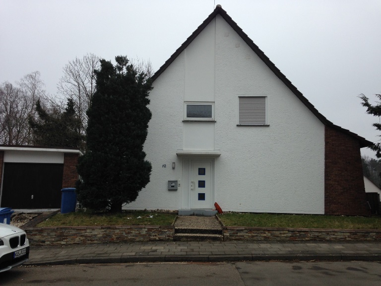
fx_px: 363
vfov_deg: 42.9
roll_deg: -1.8
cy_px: 143
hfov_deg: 55.4
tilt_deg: +6.5
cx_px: 190
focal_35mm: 33
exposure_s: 1/653
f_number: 2.4
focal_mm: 4.12
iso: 50
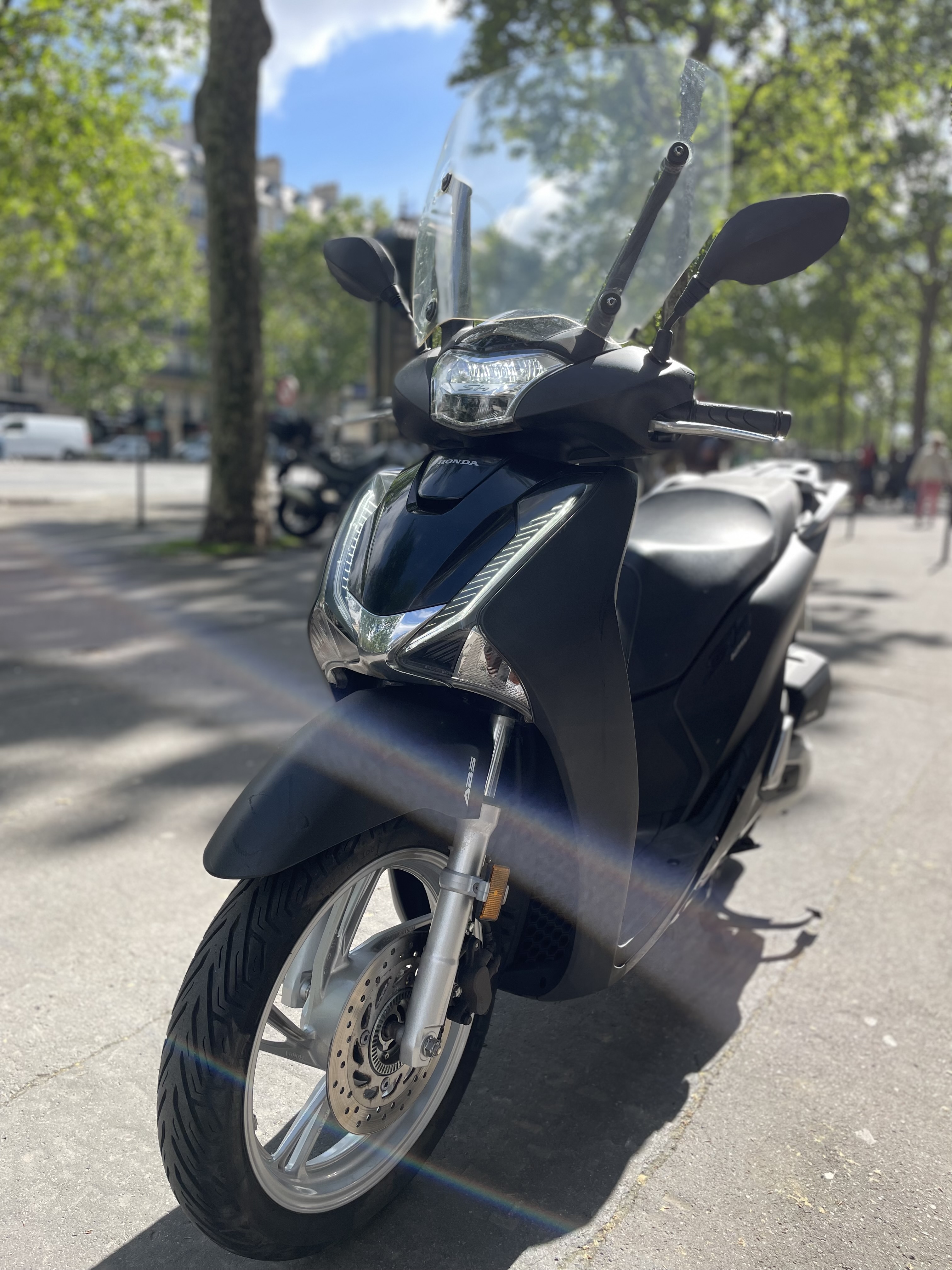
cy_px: 635
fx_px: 953
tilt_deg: -7.8
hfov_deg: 53.1
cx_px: 476
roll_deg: -1.8
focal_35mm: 26
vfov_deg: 67.3
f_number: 1.6
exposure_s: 1/1082
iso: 50
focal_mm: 4.2
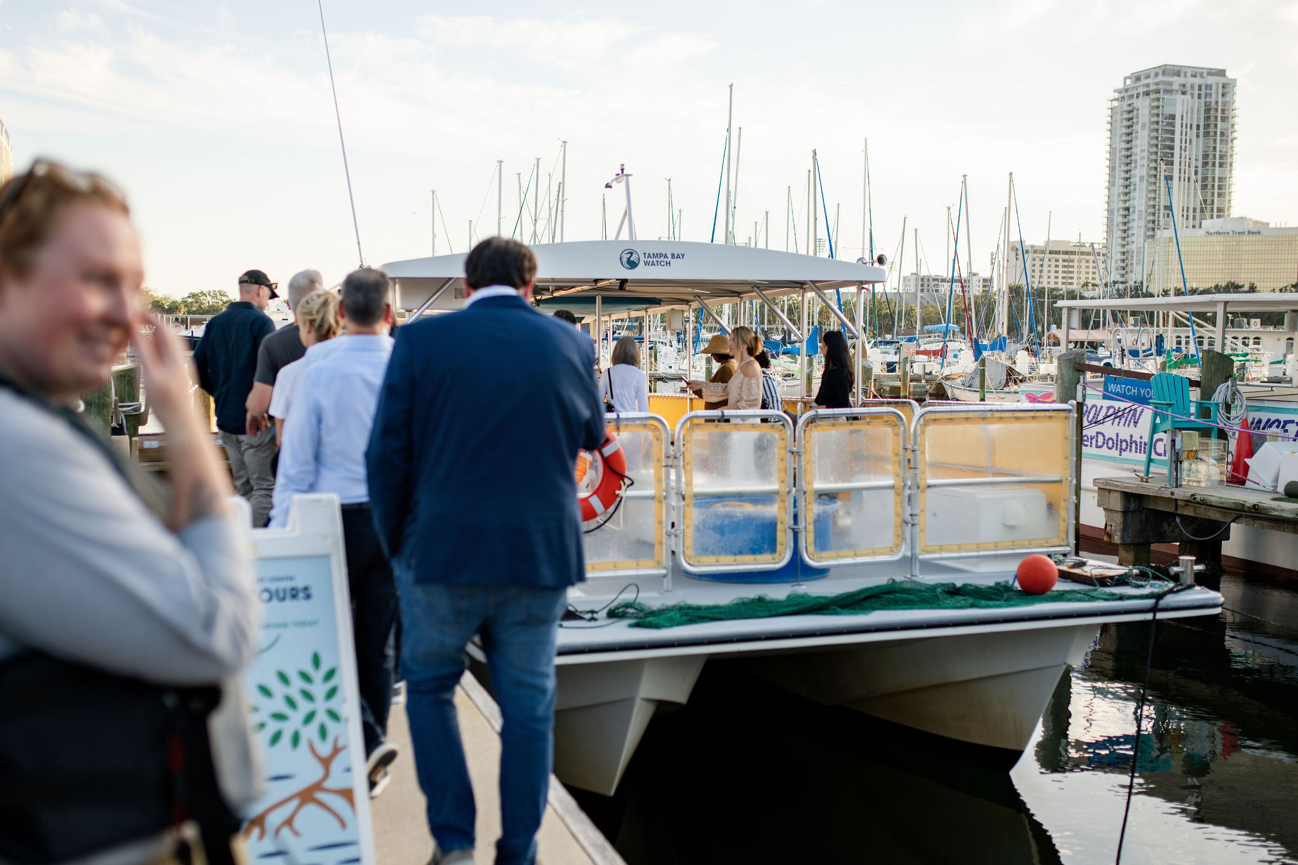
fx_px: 1262
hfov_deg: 54.4
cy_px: 432
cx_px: 649
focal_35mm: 35
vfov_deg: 37.8
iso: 64
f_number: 2
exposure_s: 1/1000
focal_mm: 35
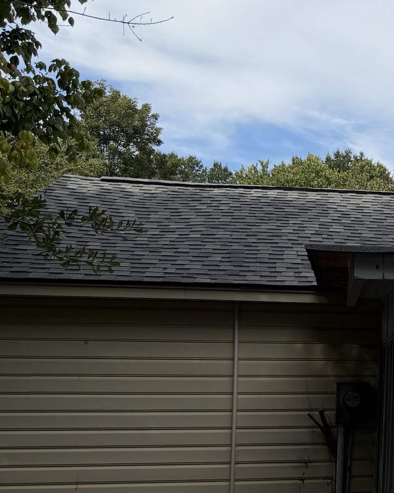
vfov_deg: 28.3
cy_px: 292
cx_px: 632
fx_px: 977
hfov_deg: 19.2
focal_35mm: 67
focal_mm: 6.76
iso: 80
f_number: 1.78
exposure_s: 1/5319
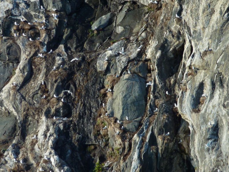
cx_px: 114
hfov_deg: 6.6
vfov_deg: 5.0
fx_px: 1985
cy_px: 86
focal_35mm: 300
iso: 160
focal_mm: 49.2
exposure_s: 1/500
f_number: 4.9
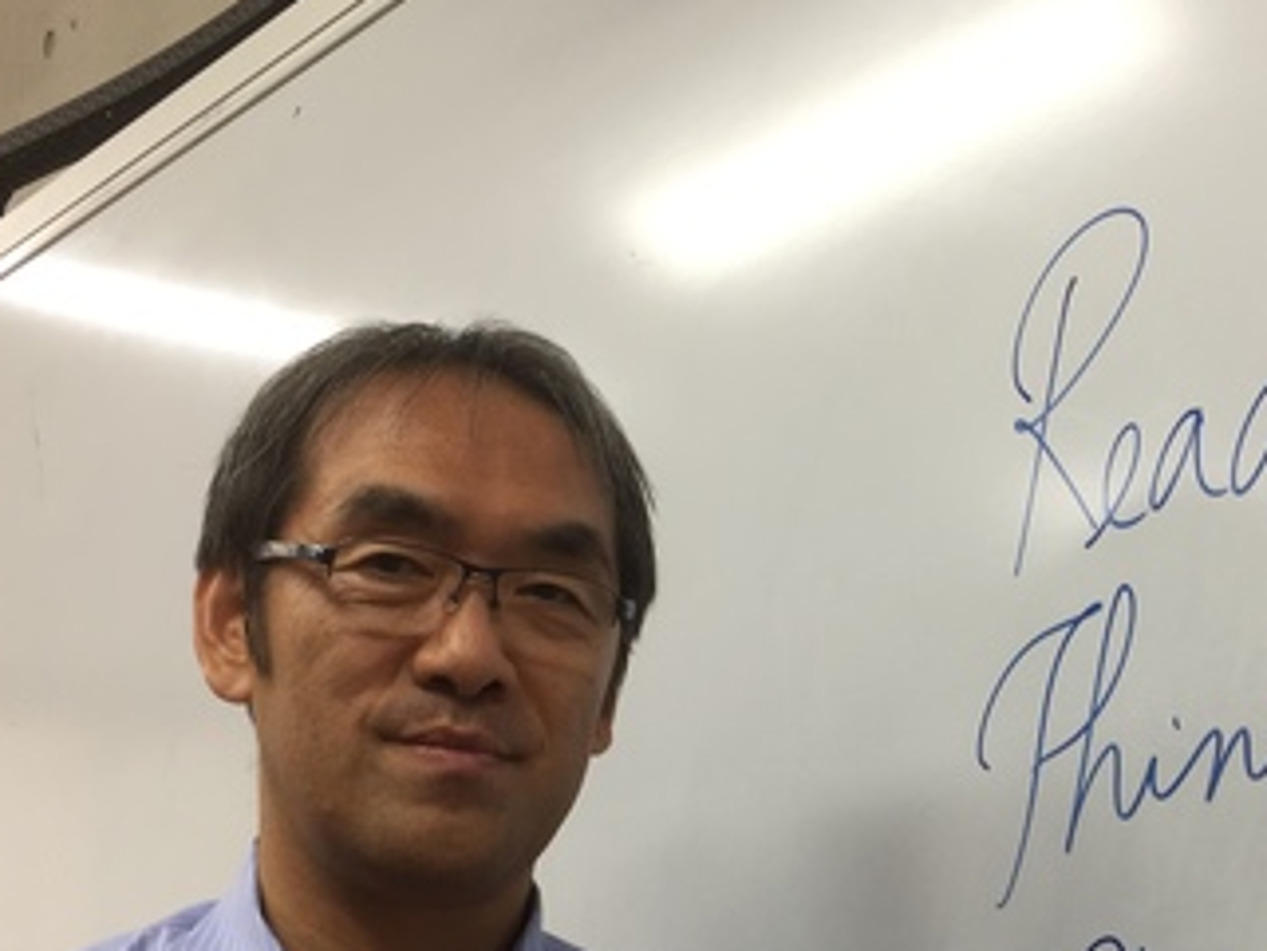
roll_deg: +2.1
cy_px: 876
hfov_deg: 29.2
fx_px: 2380
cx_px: 983
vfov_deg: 22.0
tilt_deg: +5.5
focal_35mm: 65
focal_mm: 4.15
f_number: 2.2
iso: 32
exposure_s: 1/60
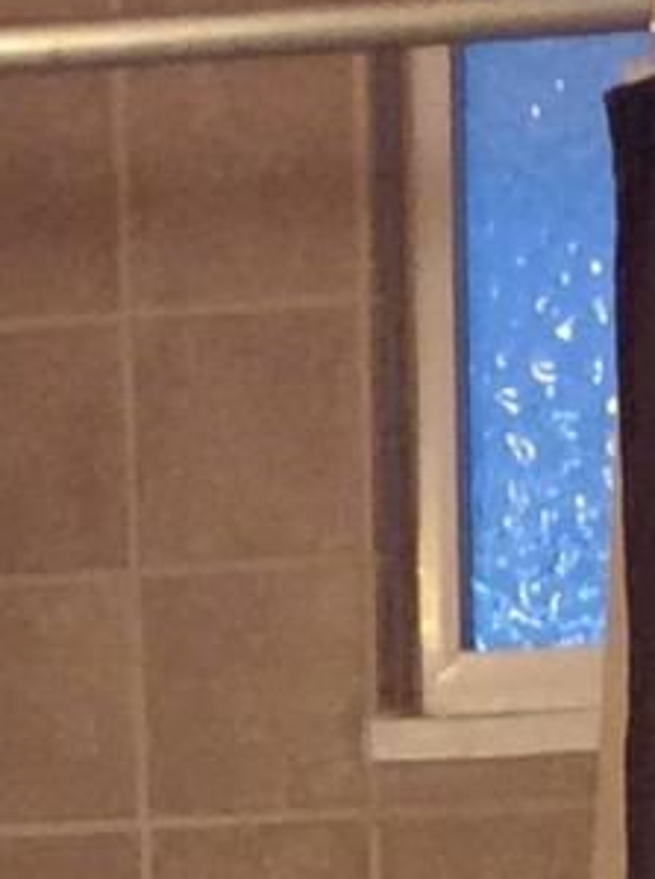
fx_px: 5444
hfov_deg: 6.9
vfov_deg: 8.0
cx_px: 112
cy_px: 2537
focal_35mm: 215
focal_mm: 3.3
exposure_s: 1/25
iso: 160
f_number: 2.4
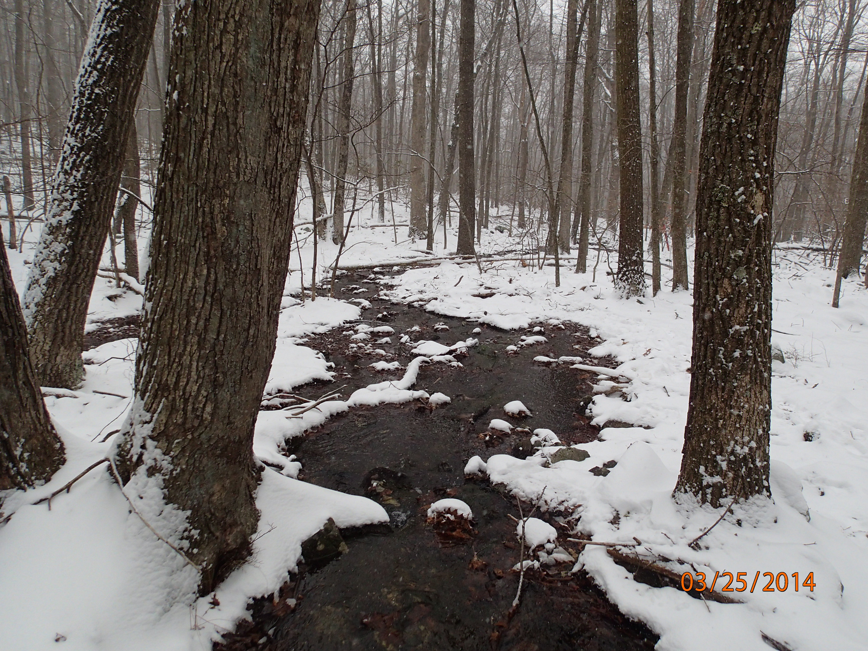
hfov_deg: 69.4
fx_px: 627
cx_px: 434
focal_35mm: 25
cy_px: 326
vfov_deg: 54.9
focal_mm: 4.5
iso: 200
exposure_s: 1/1600
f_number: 2.8
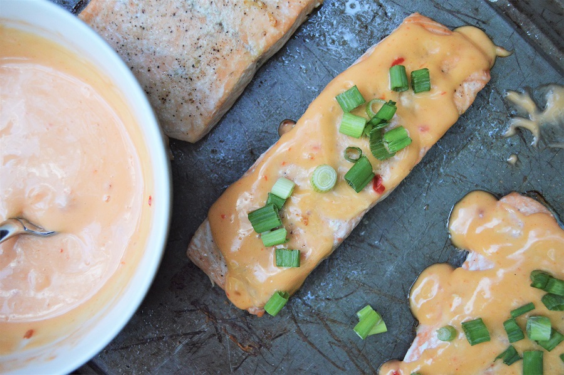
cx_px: 282
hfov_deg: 53.2
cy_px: 188
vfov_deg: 36.8
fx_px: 563
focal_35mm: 36
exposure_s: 1/500
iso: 1400
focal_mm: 24
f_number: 4
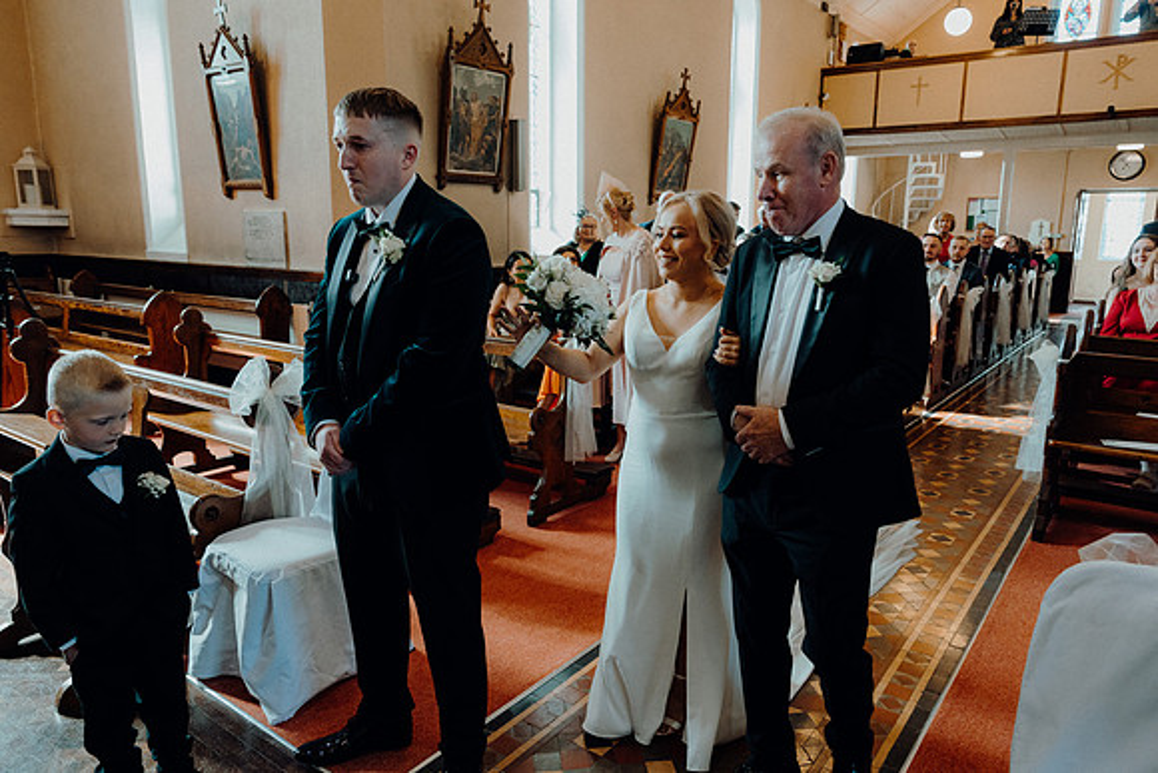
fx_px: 772
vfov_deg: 53.1
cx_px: 579
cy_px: 386
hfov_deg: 73.7
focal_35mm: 24
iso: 2000
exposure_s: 1/200
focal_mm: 24
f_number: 3.5
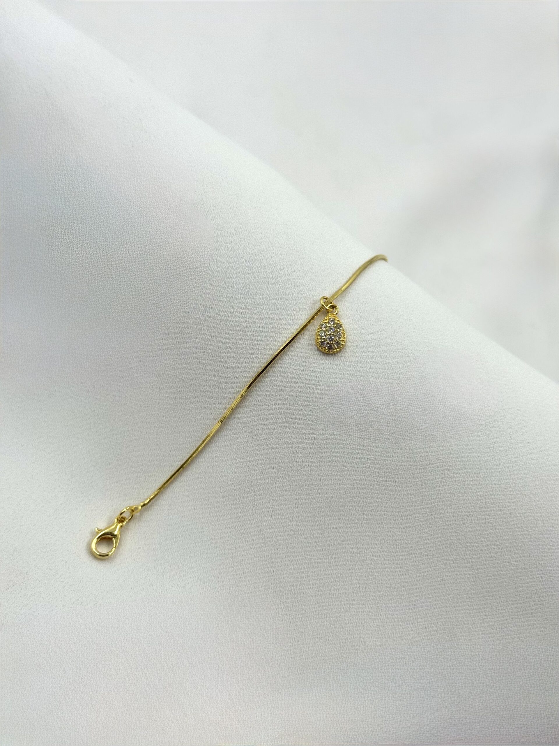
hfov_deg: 30.3
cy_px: 373
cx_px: 280
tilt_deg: -45.2
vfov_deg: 39.7
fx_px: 1034
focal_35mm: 48
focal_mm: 6.76
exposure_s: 1/1263
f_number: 1.78
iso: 64
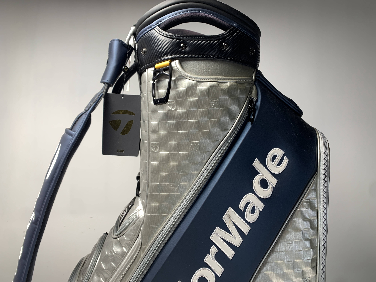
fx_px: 282
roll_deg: +0.2
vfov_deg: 53.1
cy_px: 141
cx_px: 188
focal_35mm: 26
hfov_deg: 67.3
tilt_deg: -4.5
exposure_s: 1/120
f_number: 1.8
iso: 64
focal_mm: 4.25
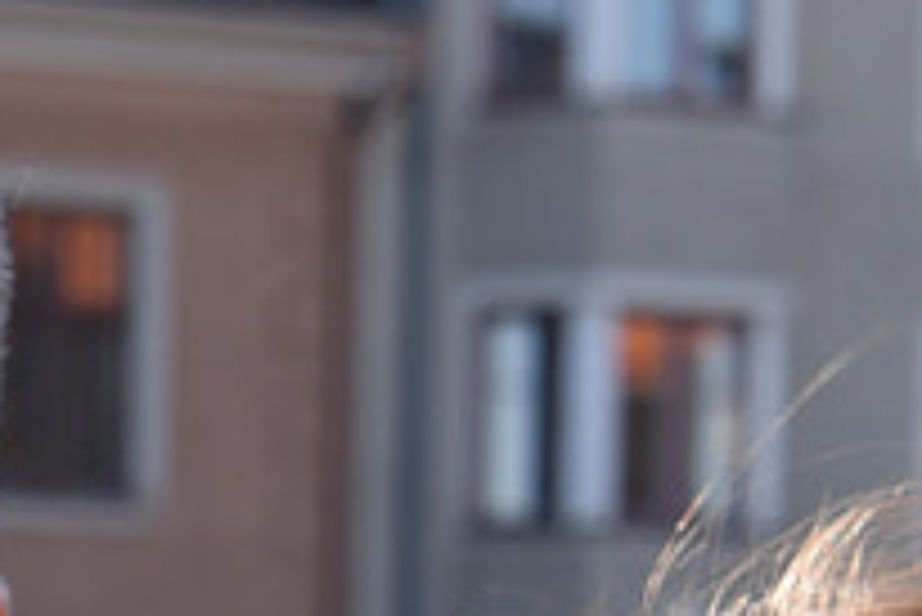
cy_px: 1870
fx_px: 9021
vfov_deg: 3.8
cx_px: -558
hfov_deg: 5.8
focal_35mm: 352
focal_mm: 45
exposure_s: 1/125
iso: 100
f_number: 8
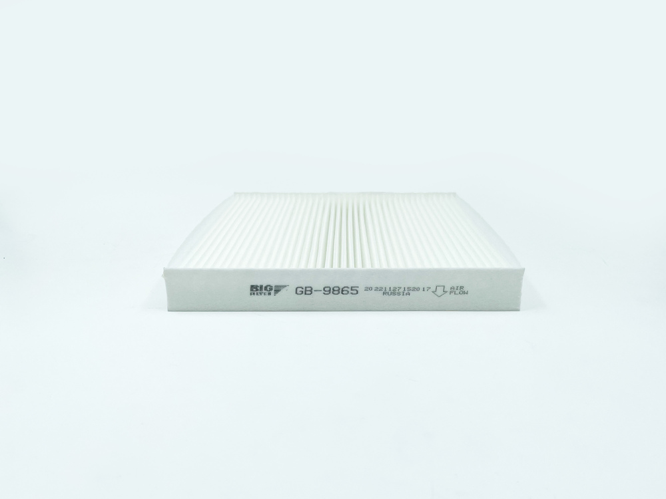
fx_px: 500
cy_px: 250
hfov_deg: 67.3
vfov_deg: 53.1
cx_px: 333
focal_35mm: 26
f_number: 1.6
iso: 32
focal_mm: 4.2
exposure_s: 1/1575
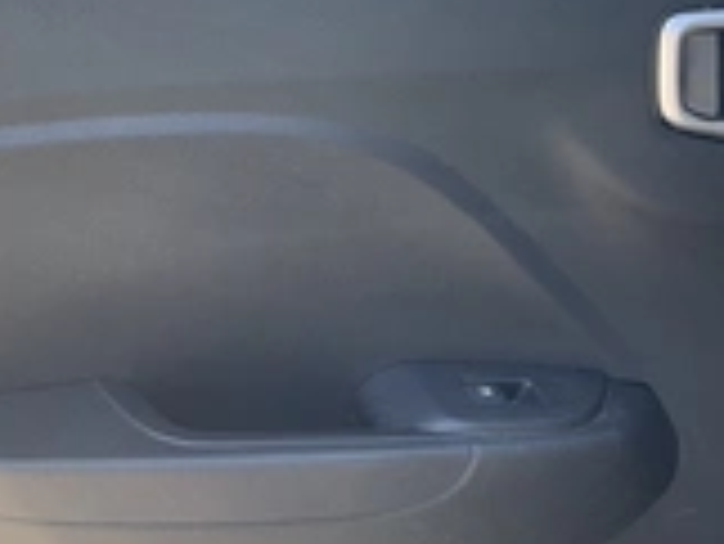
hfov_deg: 26.8
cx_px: 229
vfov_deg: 20.4
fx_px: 1507
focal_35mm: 72
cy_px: 346
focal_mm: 3
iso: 20
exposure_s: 1/222
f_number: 1.8
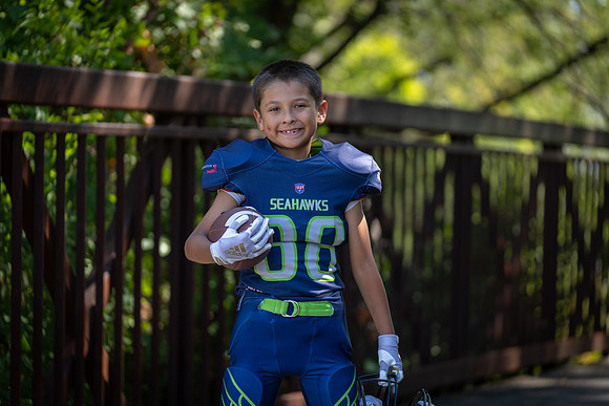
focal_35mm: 133
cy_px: 203
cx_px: 304
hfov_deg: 15.4
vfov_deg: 10.3
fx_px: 2250
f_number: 2.8
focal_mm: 133
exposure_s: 1/320
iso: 100
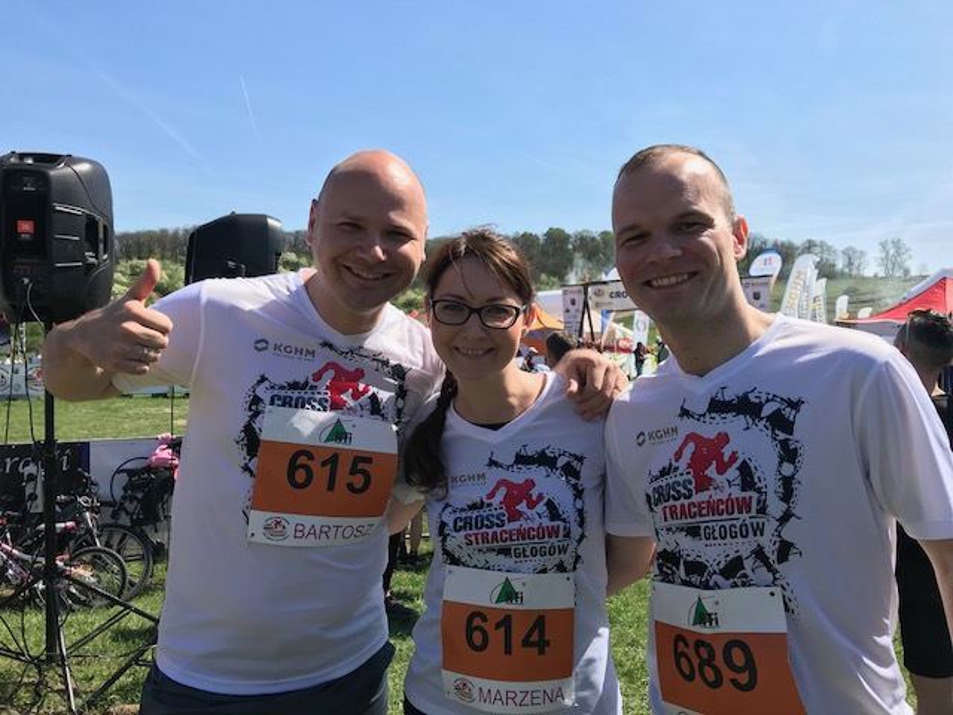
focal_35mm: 28
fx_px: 771
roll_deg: -1.6
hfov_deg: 63.4
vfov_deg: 49.7
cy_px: 358
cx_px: 476
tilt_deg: -2.6
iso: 20
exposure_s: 1/1681
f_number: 1.8
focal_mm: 3.99
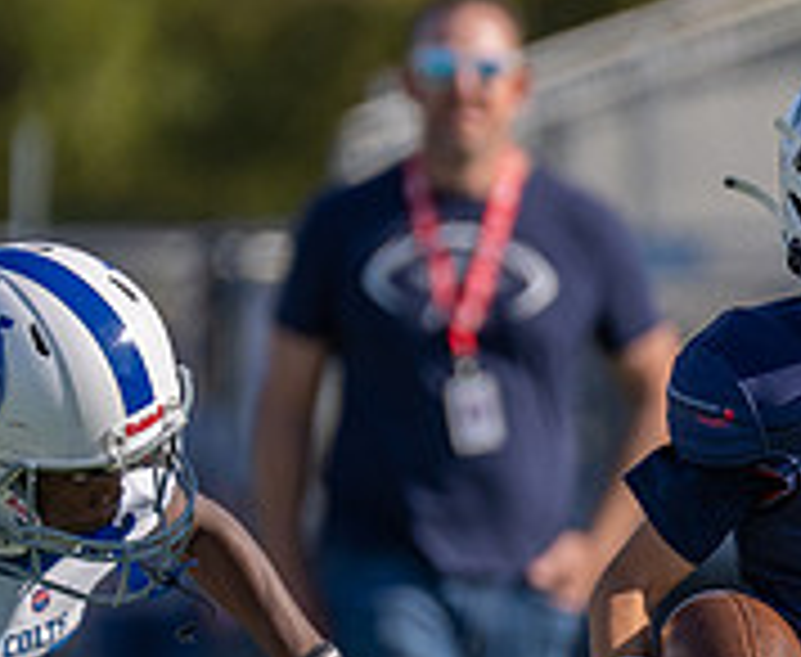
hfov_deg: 1.8
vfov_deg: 1.5
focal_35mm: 1040
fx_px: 24900
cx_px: 1044
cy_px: 584
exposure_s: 1/3200
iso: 160
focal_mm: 200
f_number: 3.2
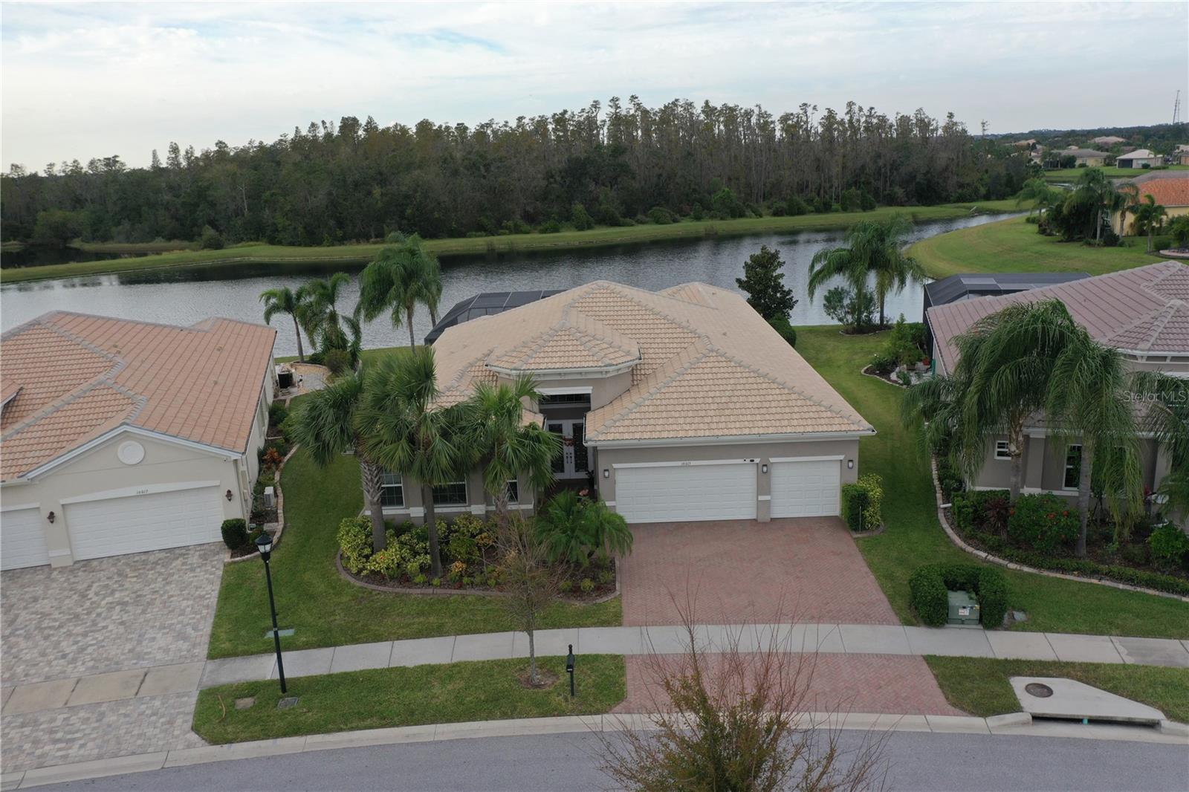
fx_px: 925
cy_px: 396
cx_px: 594
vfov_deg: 46.4
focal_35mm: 28
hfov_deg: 65.5
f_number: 5
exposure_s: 1/200
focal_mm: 10.26
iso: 100
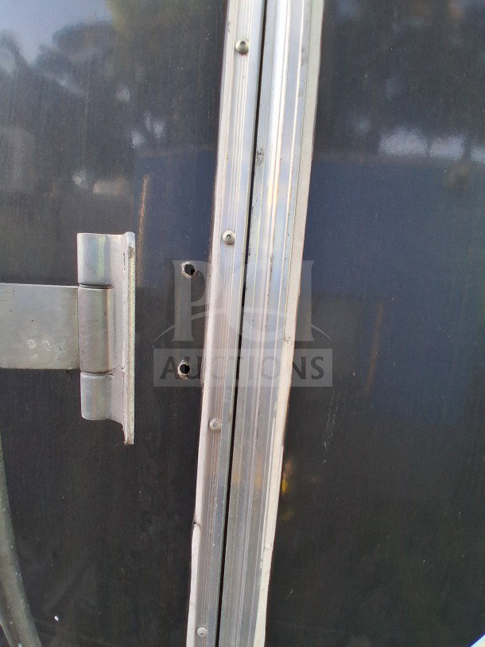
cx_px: 242
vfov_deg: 91.0
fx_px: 317
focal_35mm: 17
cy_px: 324
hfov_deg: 74.7
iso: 64
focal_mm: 1.4
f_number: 2.2
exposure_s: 1/120
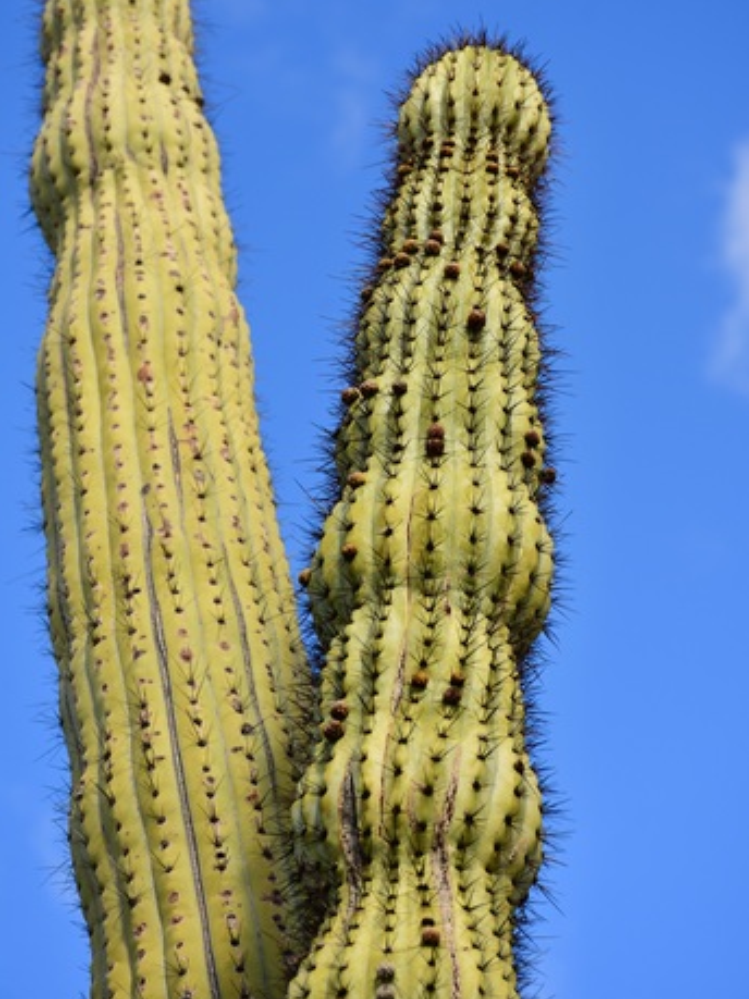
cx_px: 376
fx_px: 3537
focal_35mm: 123
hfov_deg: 12.1
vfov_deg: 16.1
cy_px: 442
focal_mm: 75
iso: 100
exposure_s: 1/200
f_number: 9
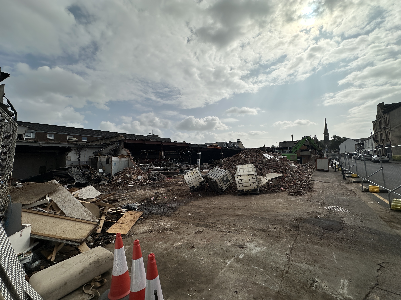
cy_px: 150
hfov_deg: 102.1
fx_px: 162
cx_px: 200
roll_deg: +1.6
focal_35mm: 14
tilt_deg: +2.9
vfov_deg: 85.7
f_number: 2.2
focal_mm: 2.22
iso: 50
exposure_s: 1/6897
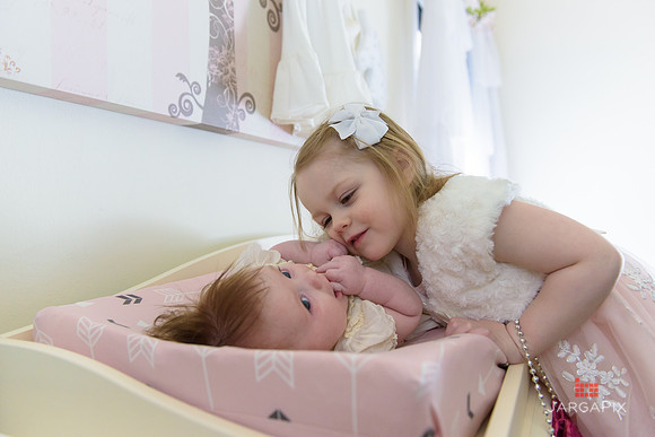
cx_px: 328
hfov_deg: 65.5
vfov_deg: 46.4
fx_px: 510
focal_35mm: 28
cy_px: 218
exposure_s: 1/125
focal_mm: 28
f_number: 3.2
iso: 1600
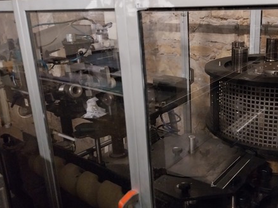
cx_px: 185
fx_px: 305
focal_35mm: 38
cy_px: 86
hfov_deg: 48.2
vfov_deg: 37.6
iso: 1000
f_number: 1.8
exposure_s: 1/25
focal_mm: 4
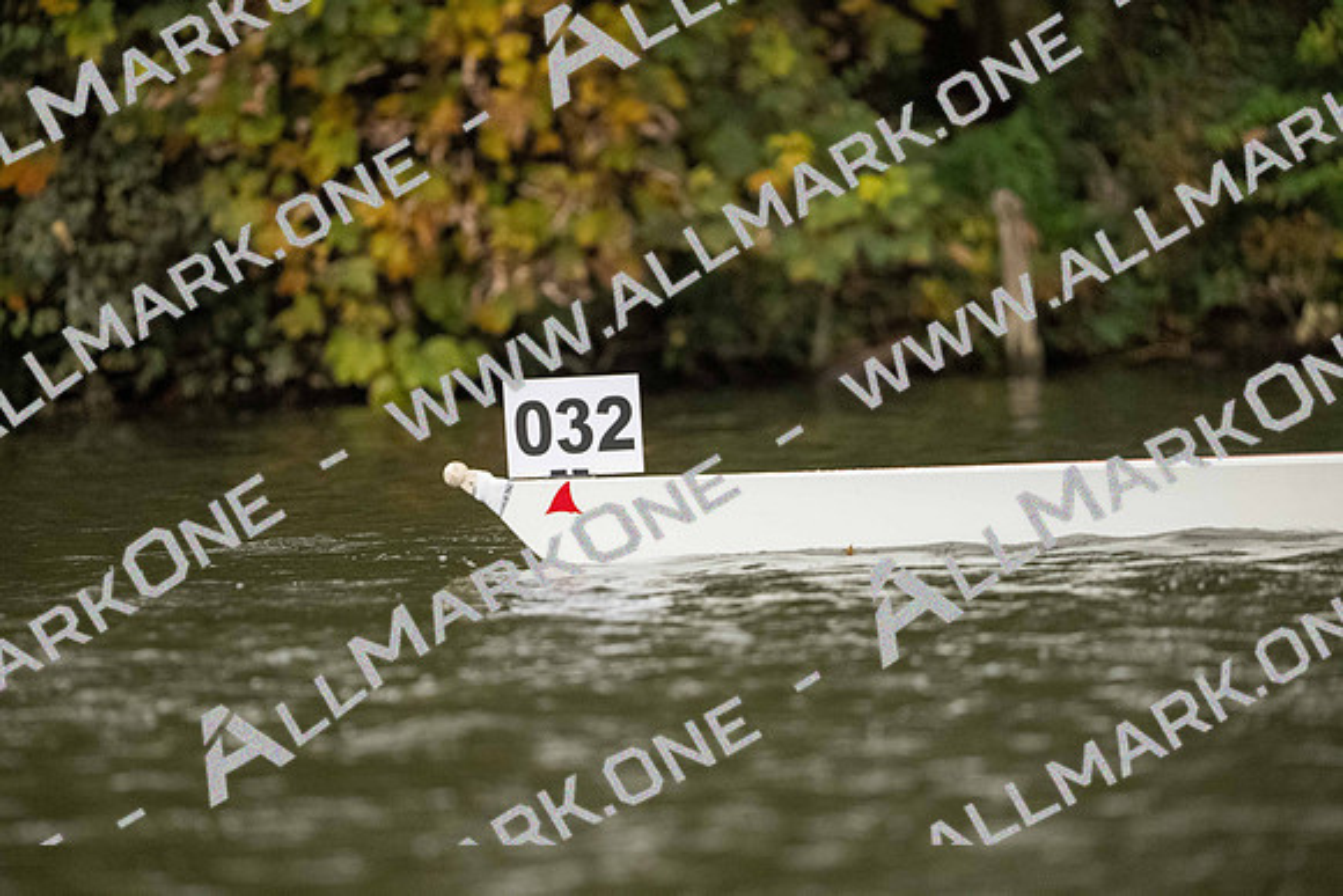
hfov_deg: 5.3
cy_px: 448
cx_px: 672
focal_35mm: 386
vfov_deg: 3.6
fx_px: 14418
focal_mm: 386.4
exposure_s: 1/1600
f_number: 4
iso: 4000
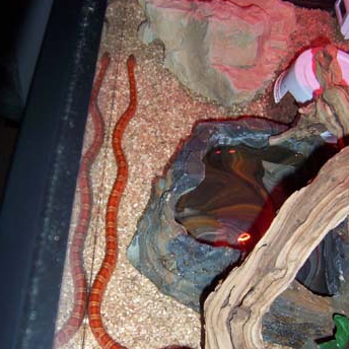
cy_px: 227
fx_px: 490
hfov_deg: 39.2
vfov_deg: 38.8
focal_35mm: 43
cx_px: 172
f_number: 2.76
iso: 140
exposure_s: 1/30
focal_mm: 5.54
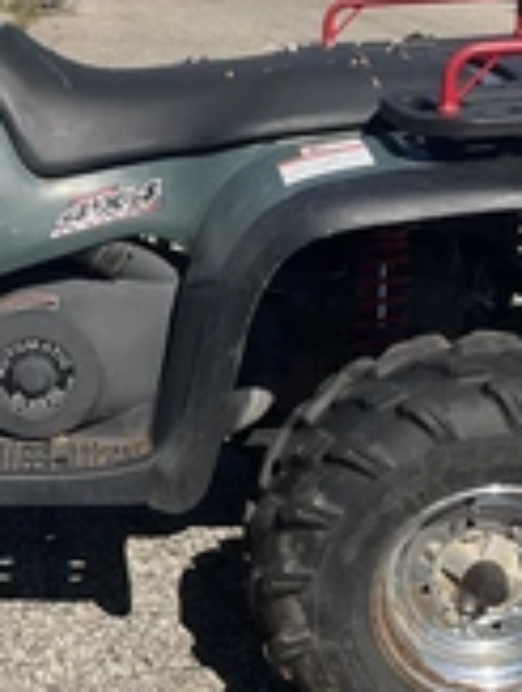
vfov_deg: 27.3
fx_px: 1422
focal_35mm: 71
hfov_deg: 20.5
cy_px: 280
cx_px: 72
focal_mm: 3
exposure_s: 1/2227
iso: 25
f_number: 1.8
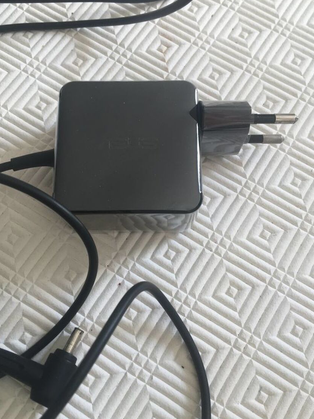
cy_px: 184
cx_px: 139
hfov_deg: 40.7
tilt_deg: -72.2
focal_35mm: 35
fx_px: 423
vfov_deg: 52.5
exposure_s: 1/100
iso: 40
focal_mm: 4.15
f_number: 2.2
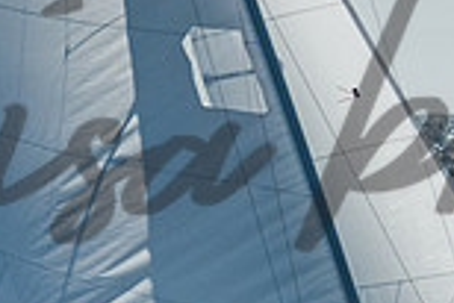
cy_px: 127
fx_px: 16283
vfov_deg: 1.1
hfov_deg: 1.6
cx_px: 888
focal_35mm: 1290
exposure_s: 1/1000
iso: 400
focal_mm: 200
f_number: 10
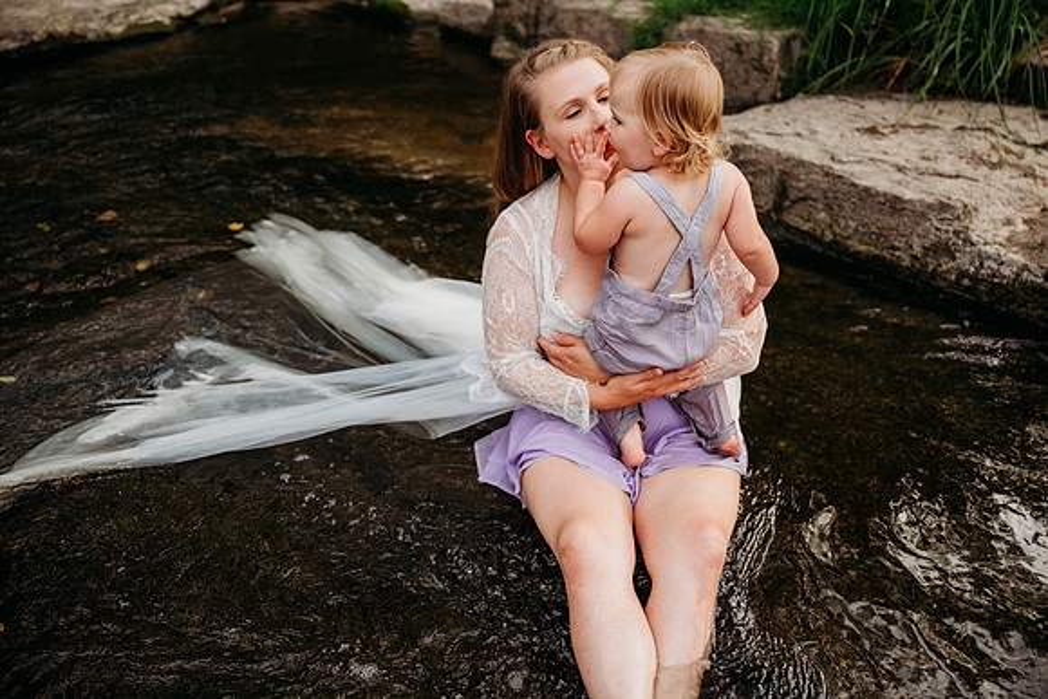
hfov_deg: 54.4
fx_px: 1019
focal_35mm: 35
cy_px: 350
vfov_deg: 37.9
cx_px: 524
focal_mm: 35
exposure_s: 1/1000
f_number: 2.8
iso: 500
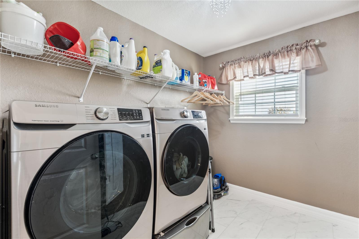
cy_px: 120
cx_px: 180
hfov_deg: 96.7
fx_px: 160
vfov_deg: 73.7
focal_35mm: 16
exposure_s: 1/4
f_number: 9
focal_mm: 16
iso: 200
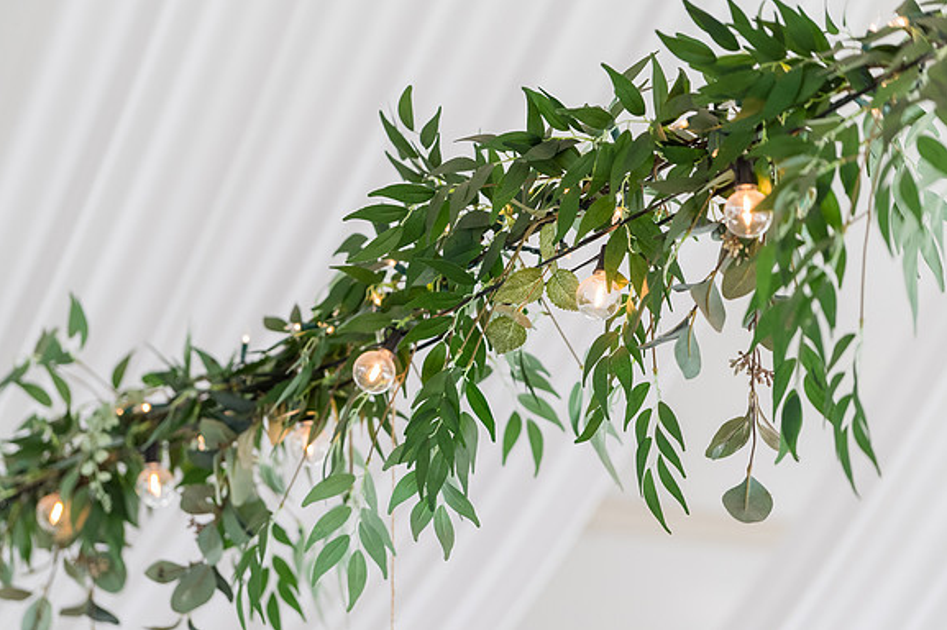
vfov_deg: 8.1
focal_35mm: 169
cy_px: 314
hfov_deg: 12.2
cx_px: 473
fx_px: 4443
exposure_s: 1/320
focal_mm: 168
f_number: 4
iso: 800
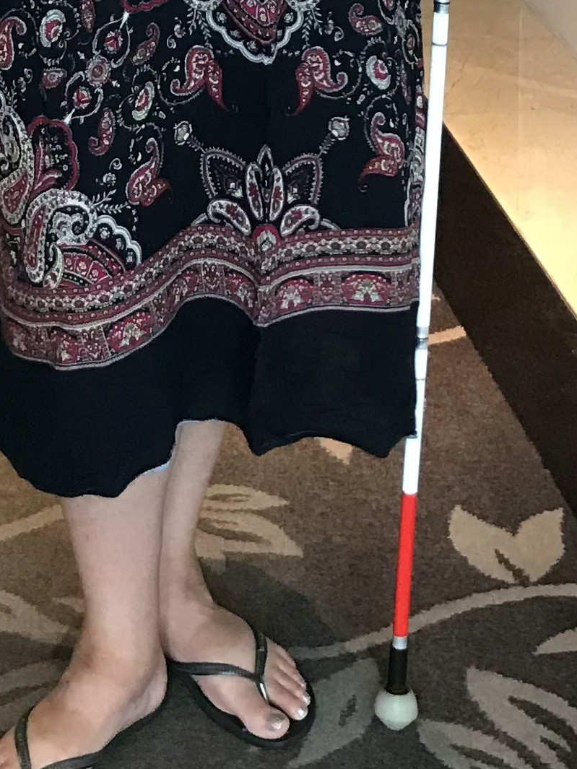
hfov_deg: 13.9
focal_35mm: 106
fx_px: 2355
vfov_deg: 16.6
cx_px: 126
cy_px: -449
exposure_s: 1/17
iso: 40
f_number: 1.8
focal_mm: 3.99
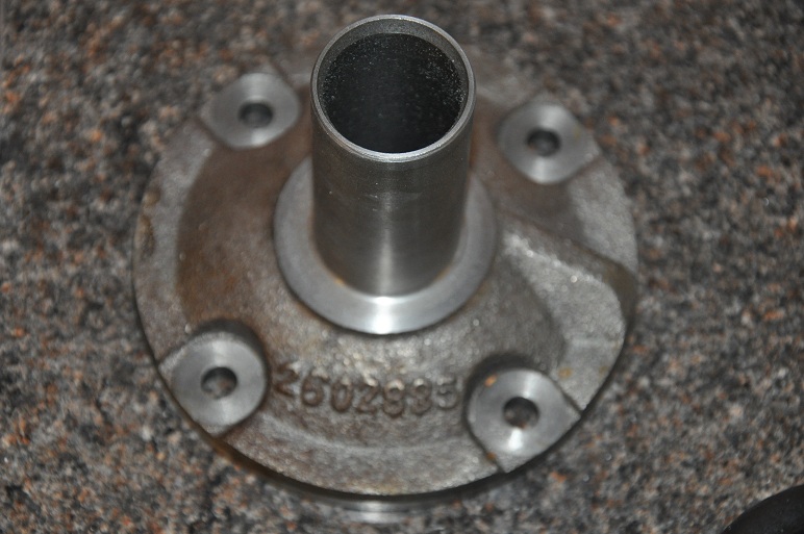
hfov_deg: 17.1
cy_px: 267
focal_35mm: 120
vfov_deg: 11.4
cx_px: 402
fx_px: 2677
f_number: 5.3
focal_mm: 80
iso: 800
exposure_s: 1/60
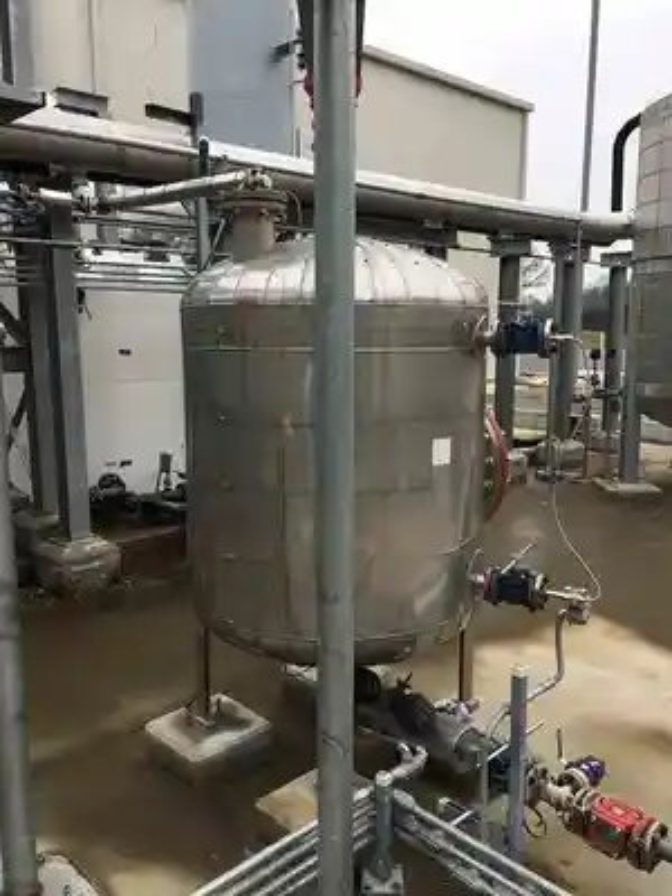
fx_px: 751
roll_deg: -0.7
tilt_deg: -11.4
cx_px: 336
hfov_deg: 48.2
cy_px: 448
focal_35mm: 29
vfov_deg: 61.7
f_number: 2.2
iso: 25
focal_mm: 4.15
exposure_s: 1/437
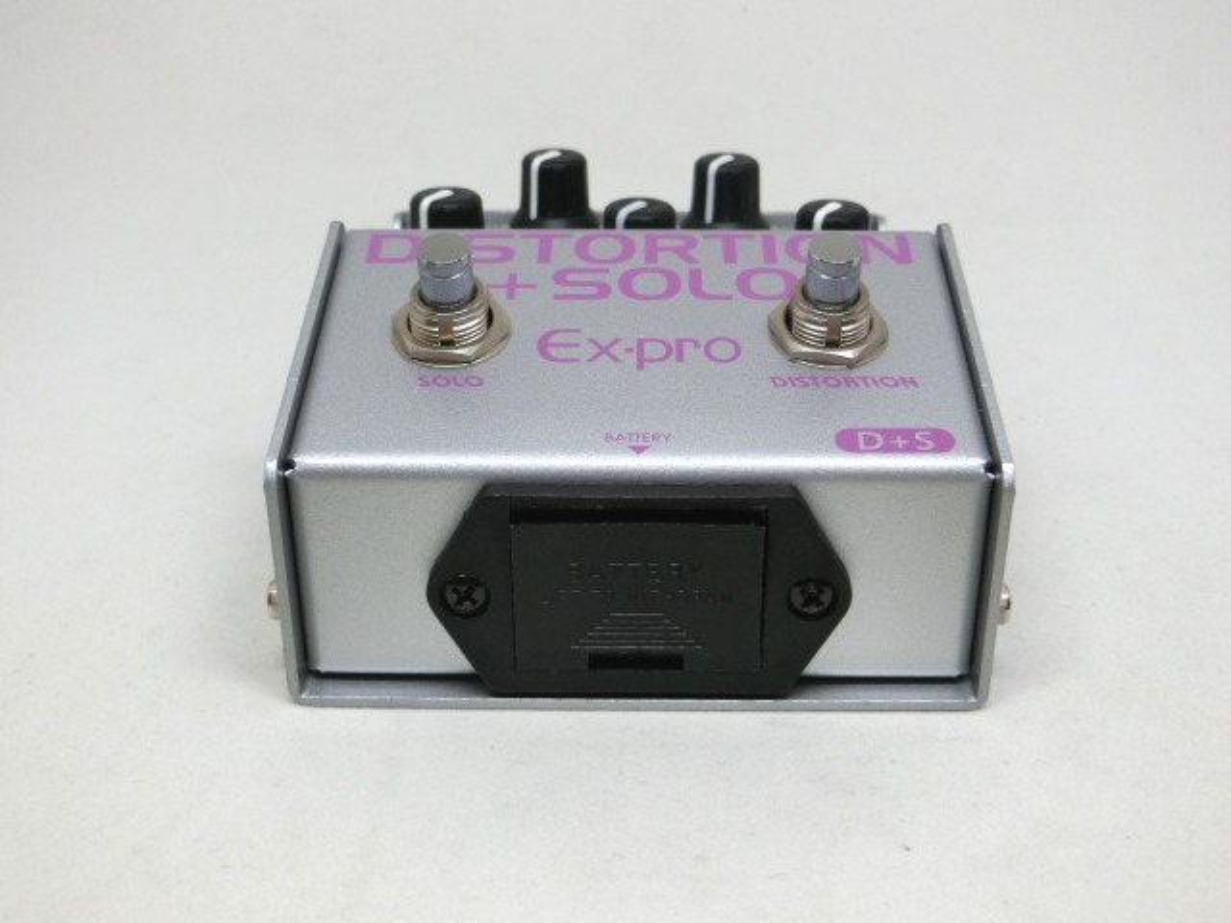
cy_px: 462
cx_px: 616
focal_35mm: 45
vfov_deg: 32.2
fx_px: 1600
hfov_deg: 42.1
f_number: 4.4
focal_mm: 8
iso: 160
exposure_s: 1/125
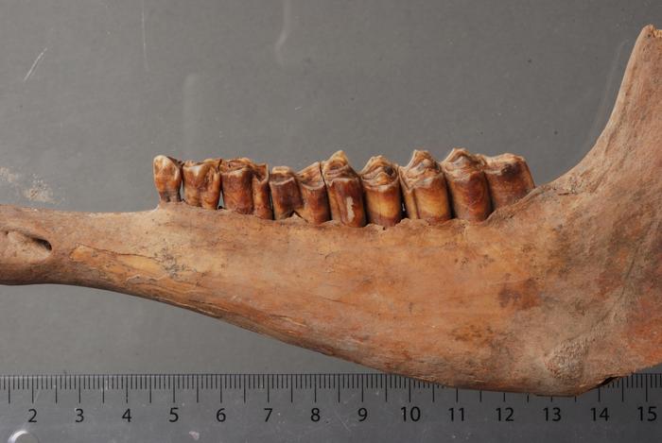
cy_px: 222
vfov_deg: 15.2
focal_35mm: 90
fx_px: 1657
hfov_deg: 22.6
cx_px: 331
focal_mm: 60
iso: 100
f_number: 29
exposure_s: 1/60
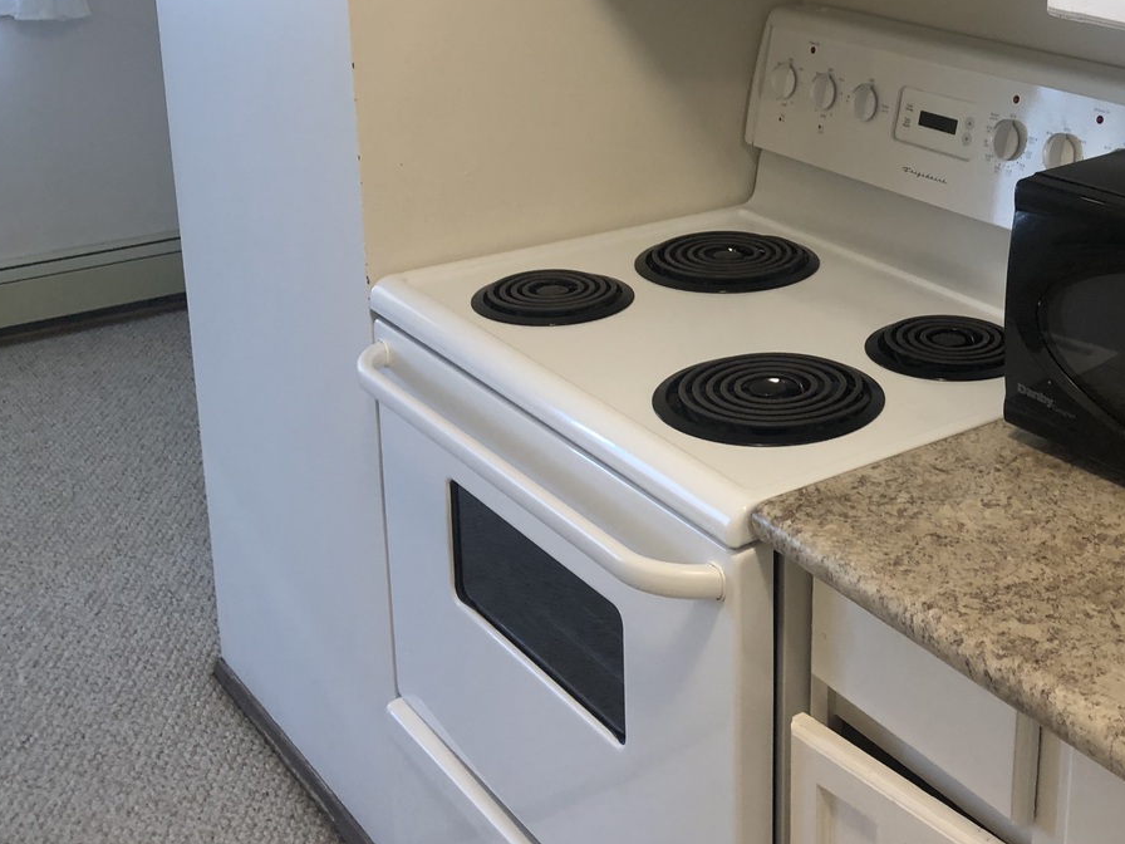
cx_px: 846
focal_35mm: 48
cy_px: 172
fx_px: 1560
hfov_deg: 38.6
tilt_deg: -15.8
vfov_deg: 29.6
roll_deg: +0.5
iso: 40
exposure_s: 1/20
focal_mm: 3.99
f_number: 1.8
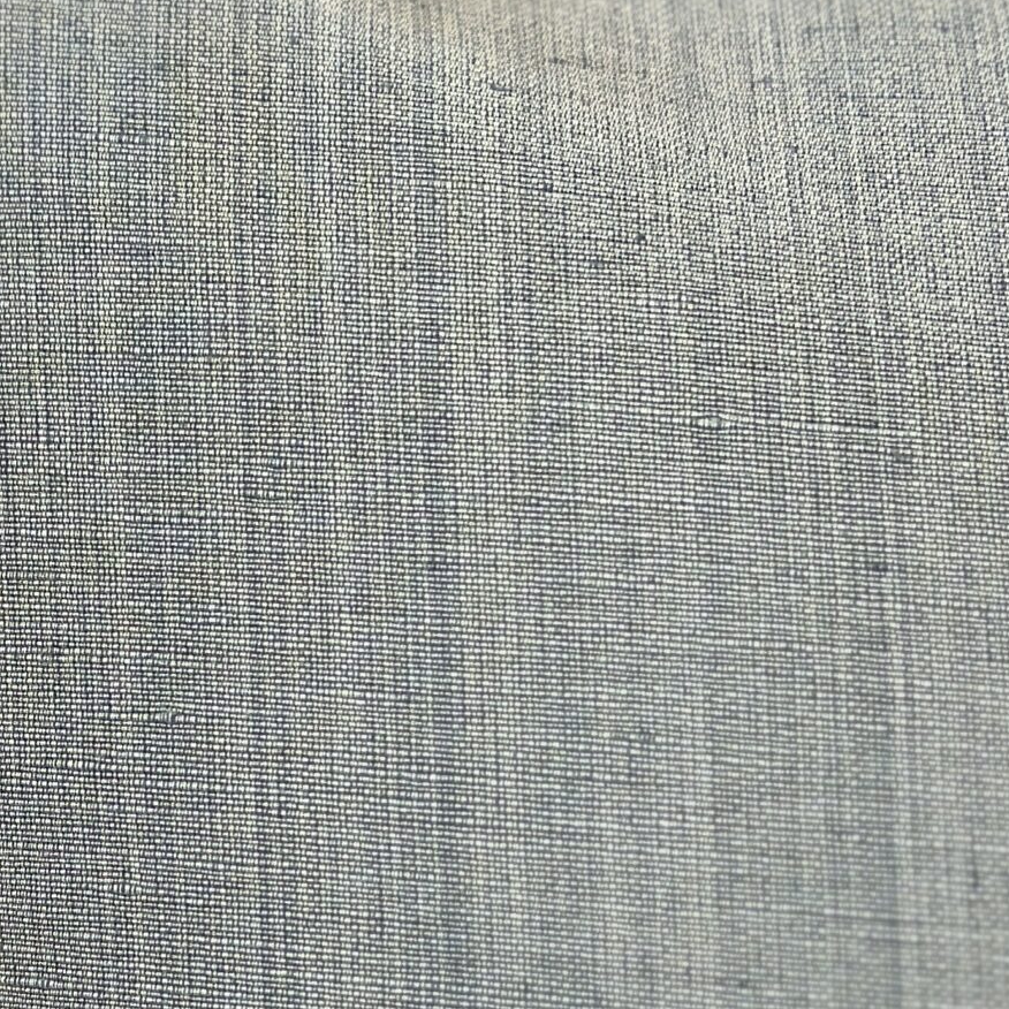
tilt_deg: -13.2
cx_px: 267
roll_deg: -0.7
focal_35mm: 124
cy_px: 880
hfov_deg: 14.0
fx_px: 4089
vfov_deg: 14.0
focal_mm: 6.86
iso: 64
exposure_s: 1/126
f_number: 1.78
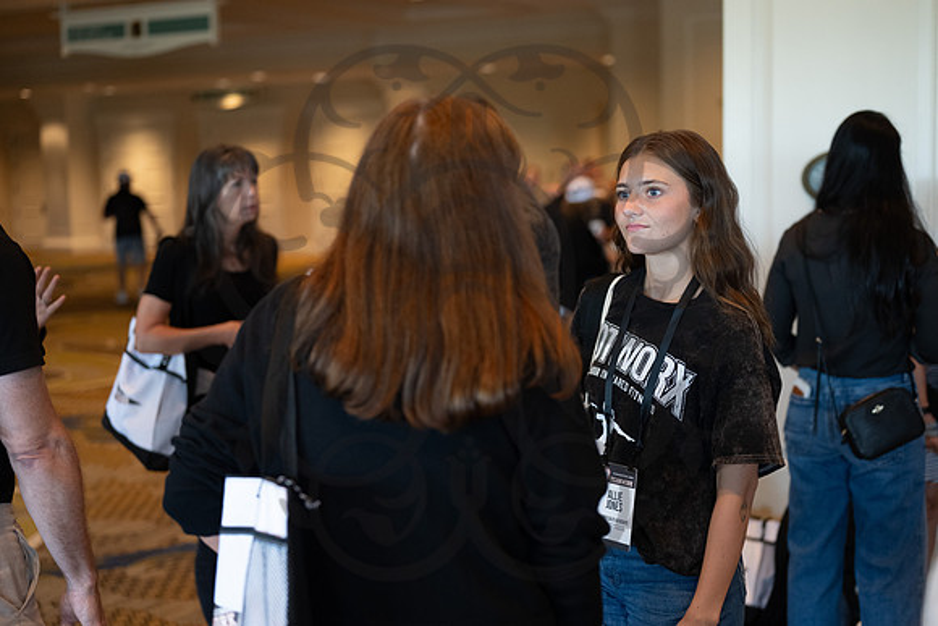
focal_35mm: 50
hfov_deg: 39.6
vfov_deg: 27.0
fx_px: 1303
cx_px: 469
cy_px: 313
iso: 1600
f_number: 2.2
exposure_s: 1/160
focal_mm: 50
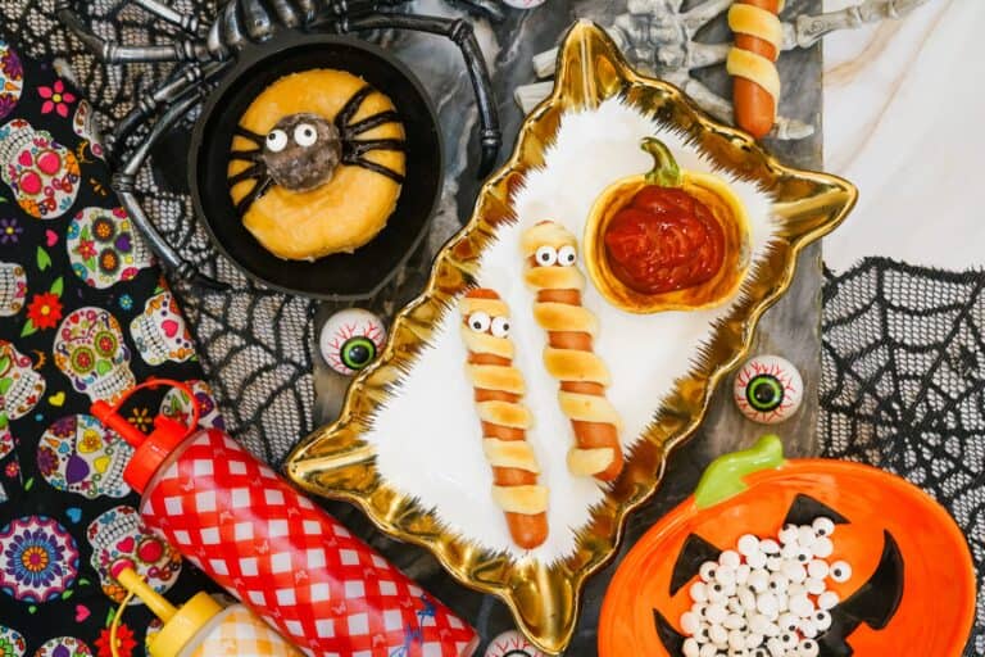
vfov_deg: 27.0
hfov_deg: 39.6
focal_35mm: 50
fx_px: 1368
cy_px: 328
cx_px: 492
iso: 2500
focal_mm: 50
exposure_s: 1/60
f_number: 4
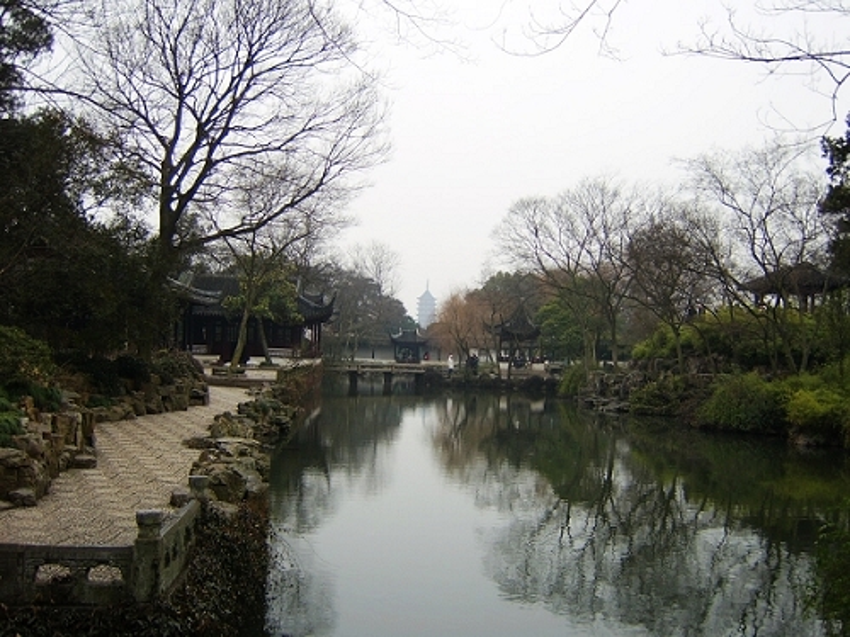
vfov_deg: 45.4
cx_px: 425
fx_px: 761
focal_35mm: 31
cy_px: 318
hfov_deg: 58.4
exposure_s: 1/114
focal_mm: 8.13
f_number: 2.7
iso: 50
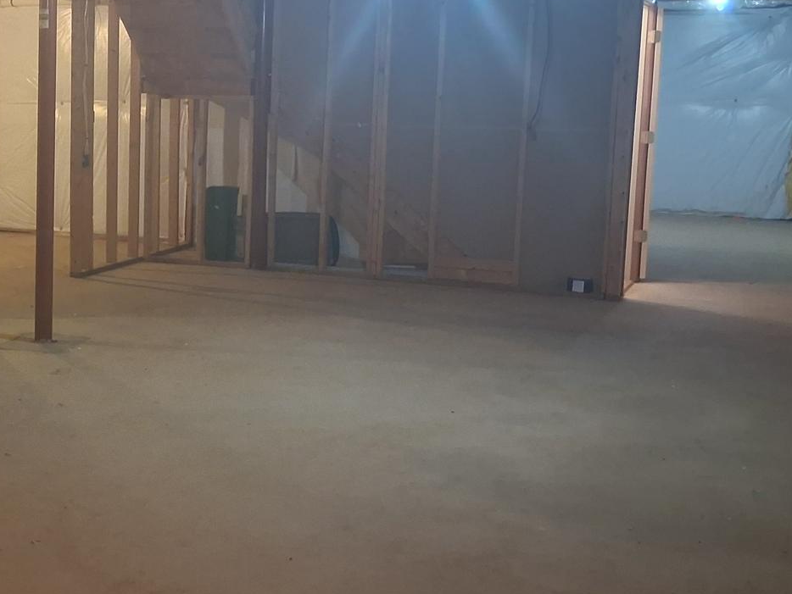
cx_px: 61
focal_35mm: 57
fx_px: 1304
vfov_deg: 25.7
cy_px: 271
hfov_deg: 31.9
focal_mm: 3.98
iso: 500
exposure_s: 1/24
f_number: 1.8
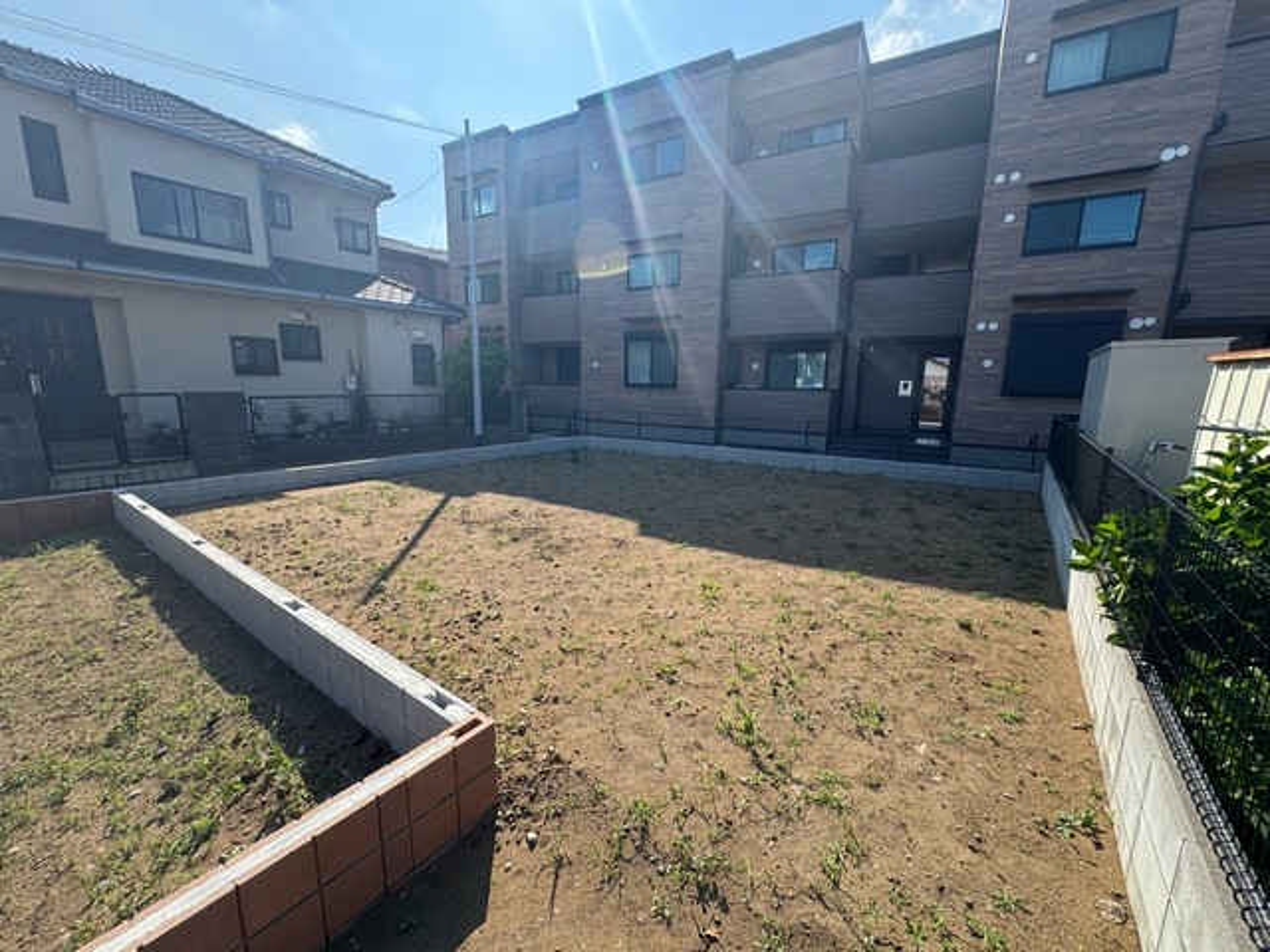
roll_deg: -0.2
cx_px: 635
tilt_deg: -9.2
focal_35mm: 14
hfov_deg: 102.1
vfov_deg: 85.7
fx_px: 514
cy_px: 476
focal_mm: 2.22
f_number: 2.2
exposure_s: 1/1020
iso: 50
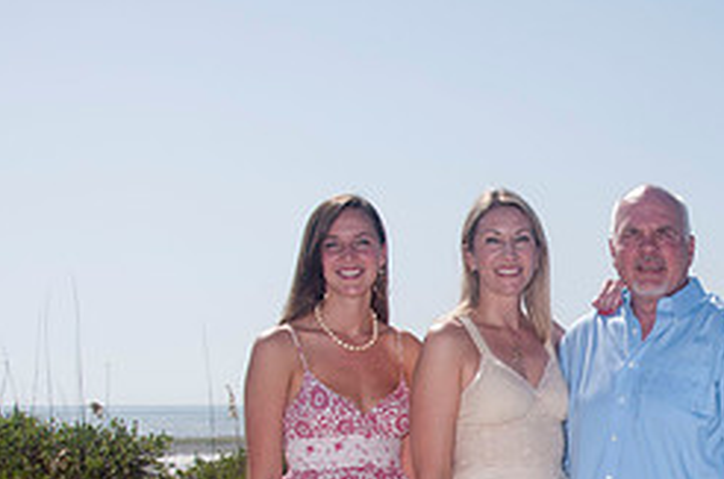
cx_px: 721
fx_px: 1706
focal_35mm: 85
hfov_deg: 23.0
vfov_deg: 15.5
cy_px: 536
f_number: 13
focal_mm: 24
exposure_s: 1/250
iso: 100
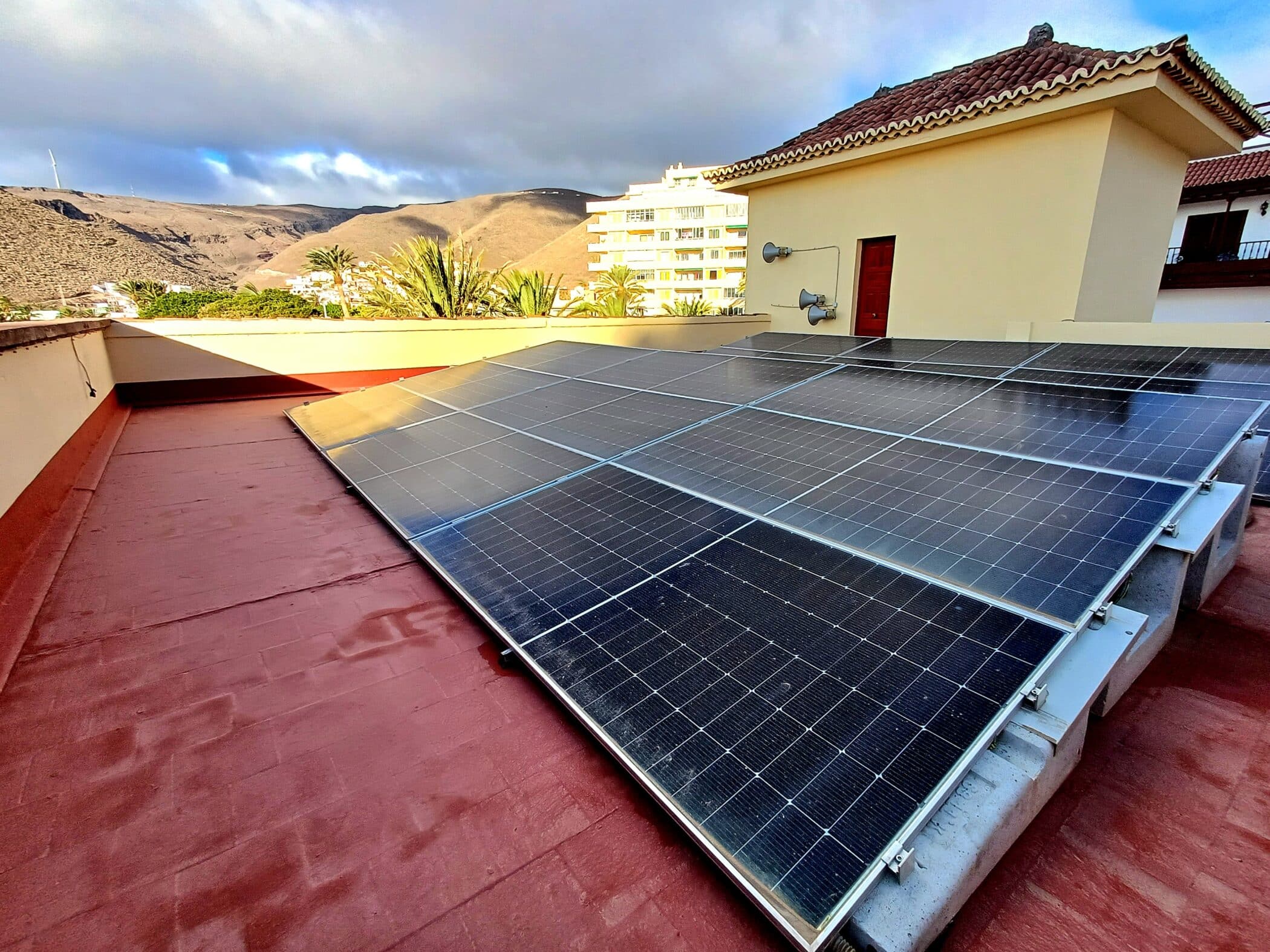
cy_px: 476
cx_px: 635
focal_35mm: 16
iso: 40
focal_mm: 1.64
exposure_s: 1/588
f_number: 2.2
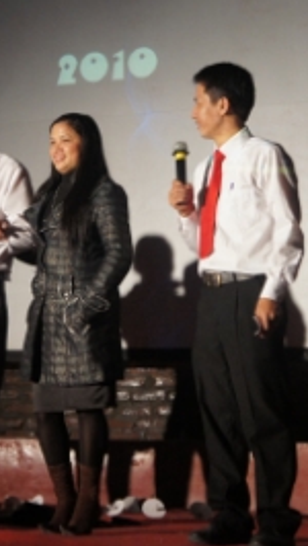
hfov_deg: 10.9
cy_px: 257
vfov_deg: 19.3
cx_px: 21
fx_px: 1609
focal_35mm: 111
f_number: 5
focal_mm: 42
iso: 1600
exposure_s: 1/125
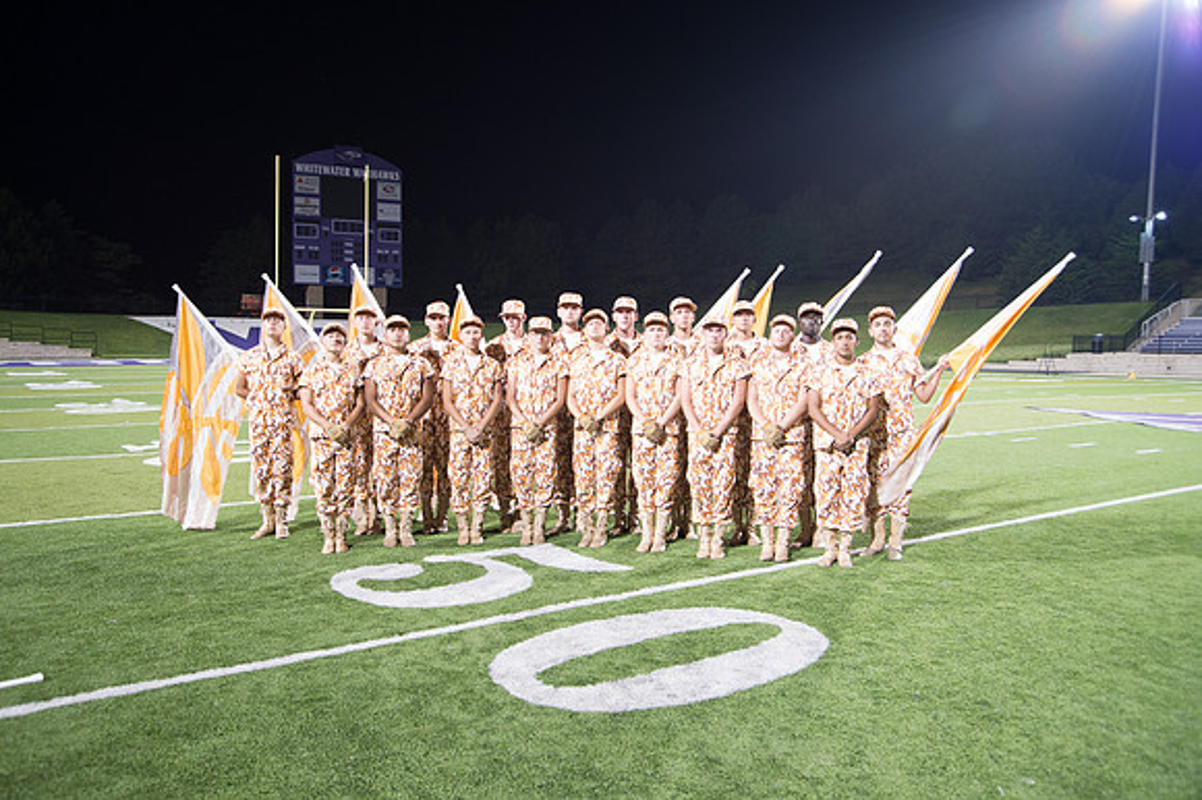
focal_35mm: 29
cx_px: 601
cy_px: 400
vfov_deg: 44.9
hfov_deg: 63.7
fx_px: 968
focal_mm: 29
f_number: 5
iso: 1000
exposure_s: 1/25
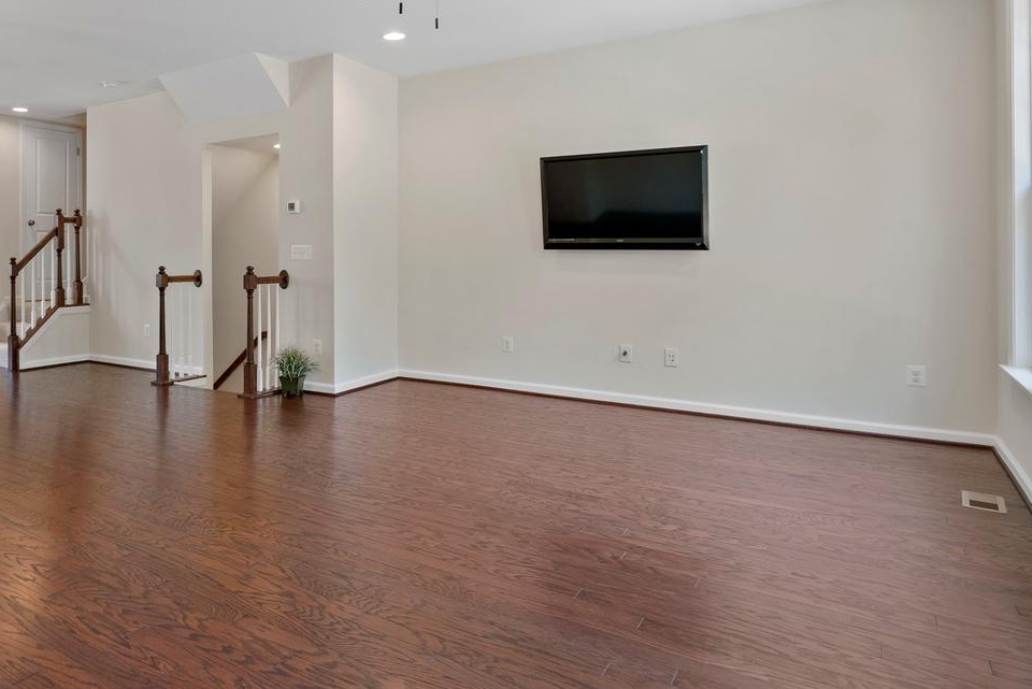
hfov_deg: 69.6
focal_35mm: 24
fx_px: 688
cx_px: 278
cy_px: 252
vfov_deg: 52.5
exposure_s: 1/3
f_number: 8
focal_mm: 16
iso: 250
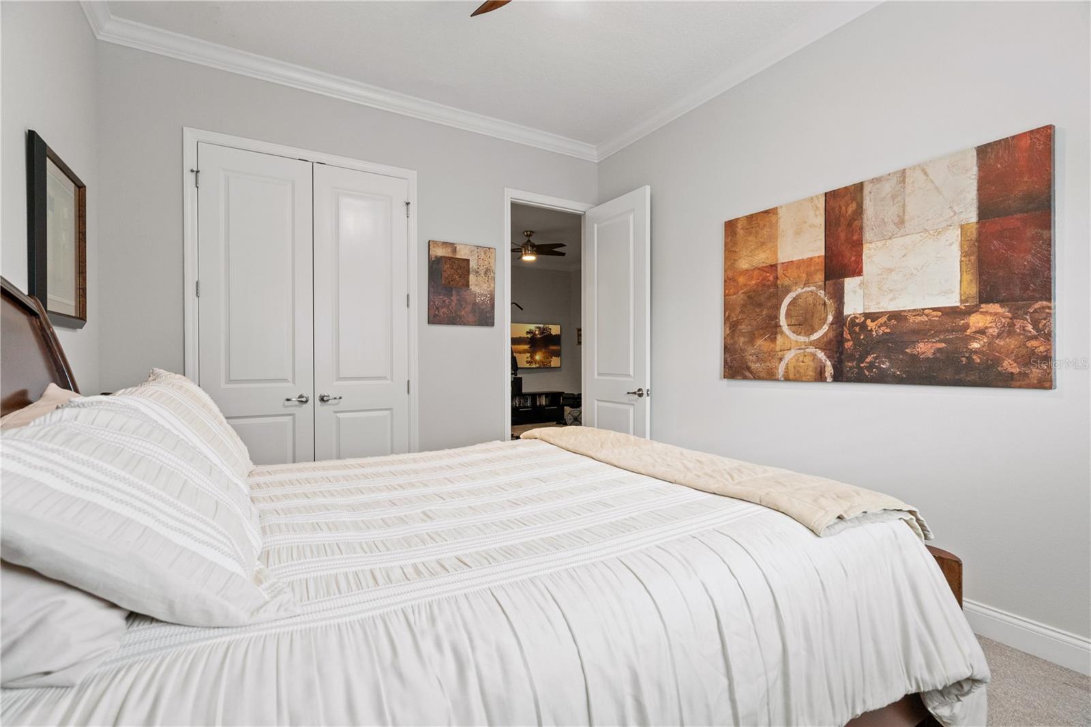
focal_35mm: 16
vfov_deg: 73.7
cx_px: 546
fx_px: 485
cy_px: 364
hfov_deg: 96.7
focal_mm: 16
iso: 500
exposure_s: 1/4
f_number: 7.1
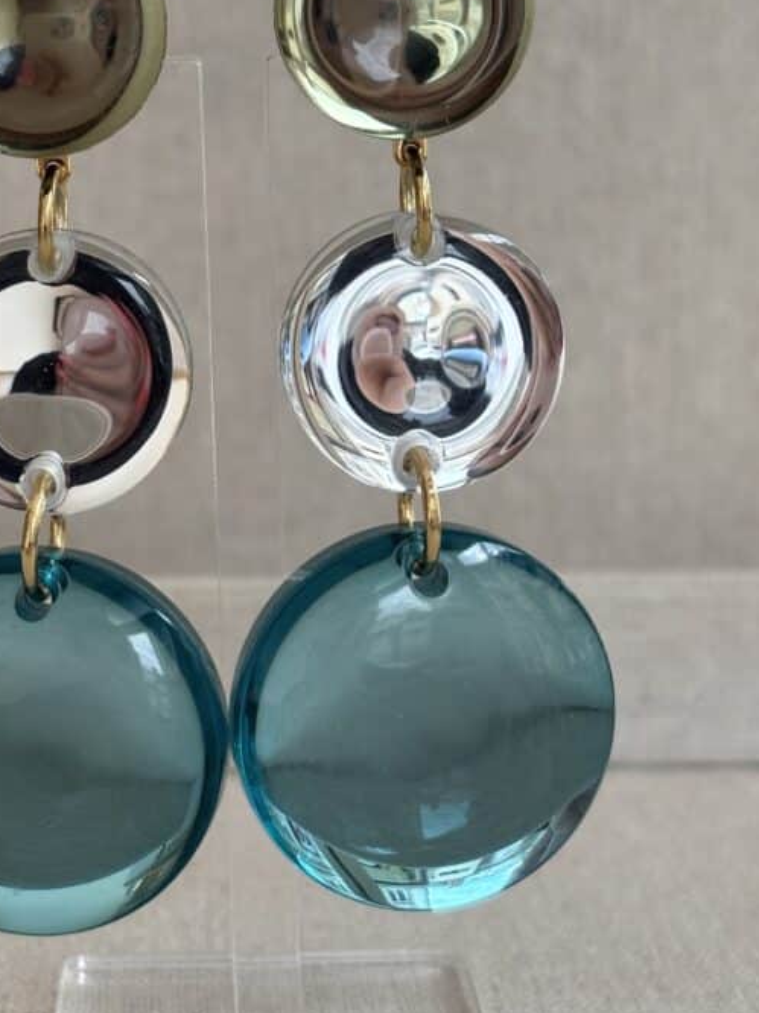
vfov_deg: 24.3
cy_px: 365
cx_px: 257
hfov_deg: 18.4
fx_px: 2340
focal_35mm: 80
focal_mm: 5.96
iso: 32
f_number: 1.6
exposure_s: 1/311
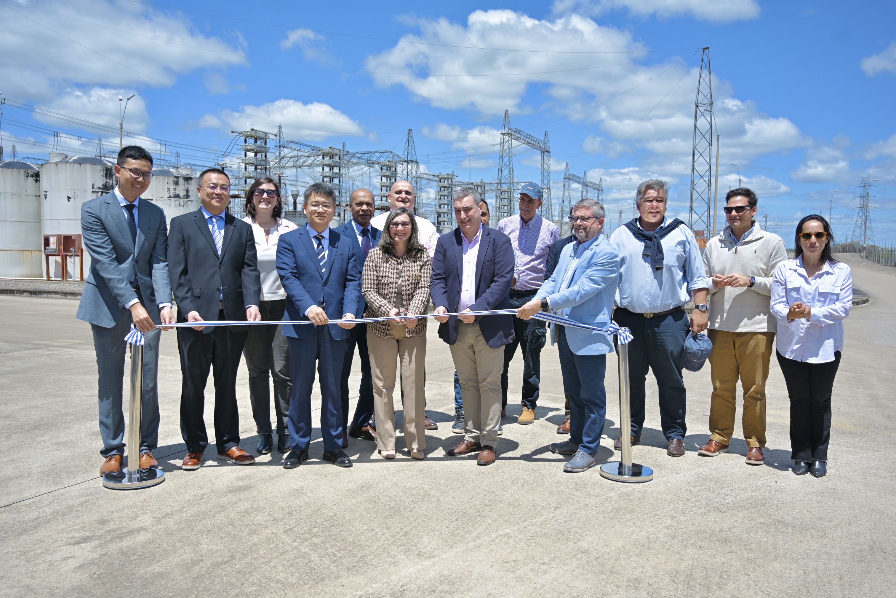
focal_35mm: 30
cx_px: 448
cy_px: 299
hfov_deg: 61.9
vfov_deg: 43.6
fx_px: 747
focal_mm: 30
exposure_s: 1/1600
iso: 160
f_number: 4
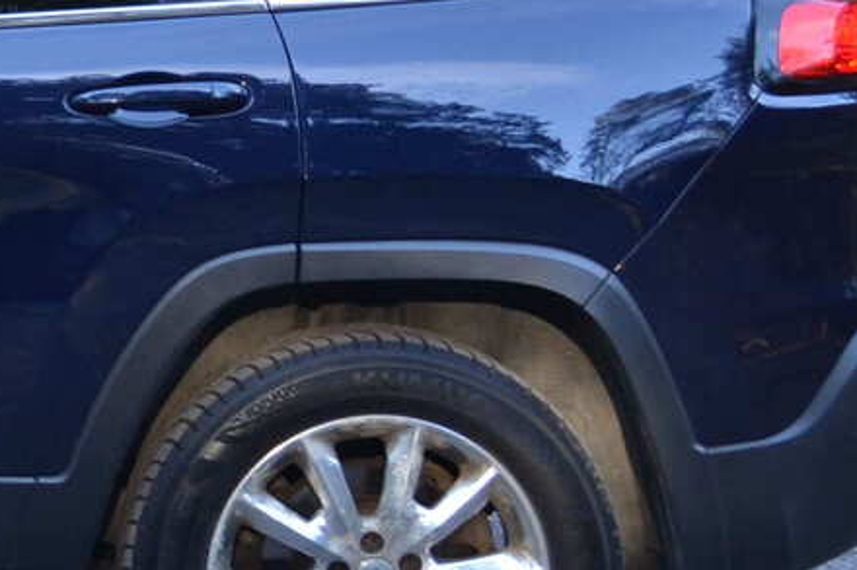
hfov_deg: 15.6
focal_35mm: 120
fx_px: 2855
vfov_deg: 11.4
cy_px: 147
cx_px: -466
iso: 400
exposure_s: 1/100
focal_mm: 22
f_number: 5
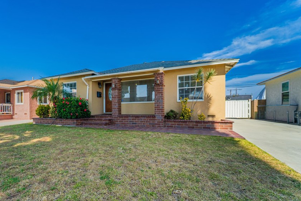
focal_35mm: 17
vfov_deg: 70.2
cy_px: 111
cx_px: 121
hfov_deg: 92.1
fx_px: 142
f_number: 5
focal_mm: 14
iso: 100
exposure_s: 1/2000
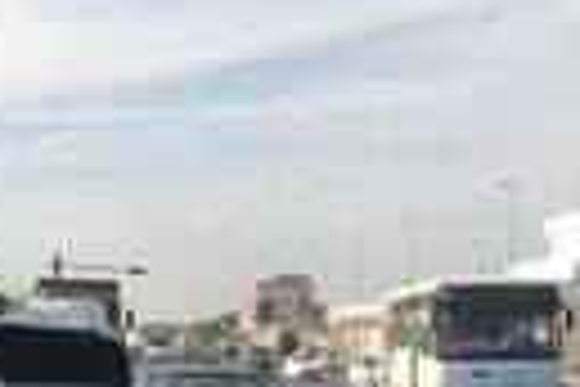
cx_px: 157
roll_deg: -0.4
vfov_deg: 10.4
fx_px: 1869
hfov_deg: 17.6
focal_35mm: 116
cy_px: 886
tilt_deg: -15.6
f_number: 2.2
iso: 25
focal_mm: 4.15
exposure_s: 1/999
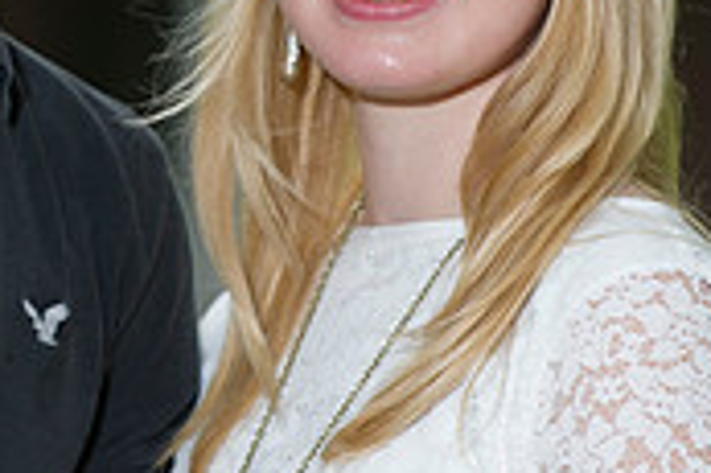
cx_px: 86
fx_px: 12549
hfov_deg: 3.2
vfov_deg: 2.2
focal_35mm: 636
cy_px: -25
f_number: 3.2
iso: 320
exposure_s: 1/320
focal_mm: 190
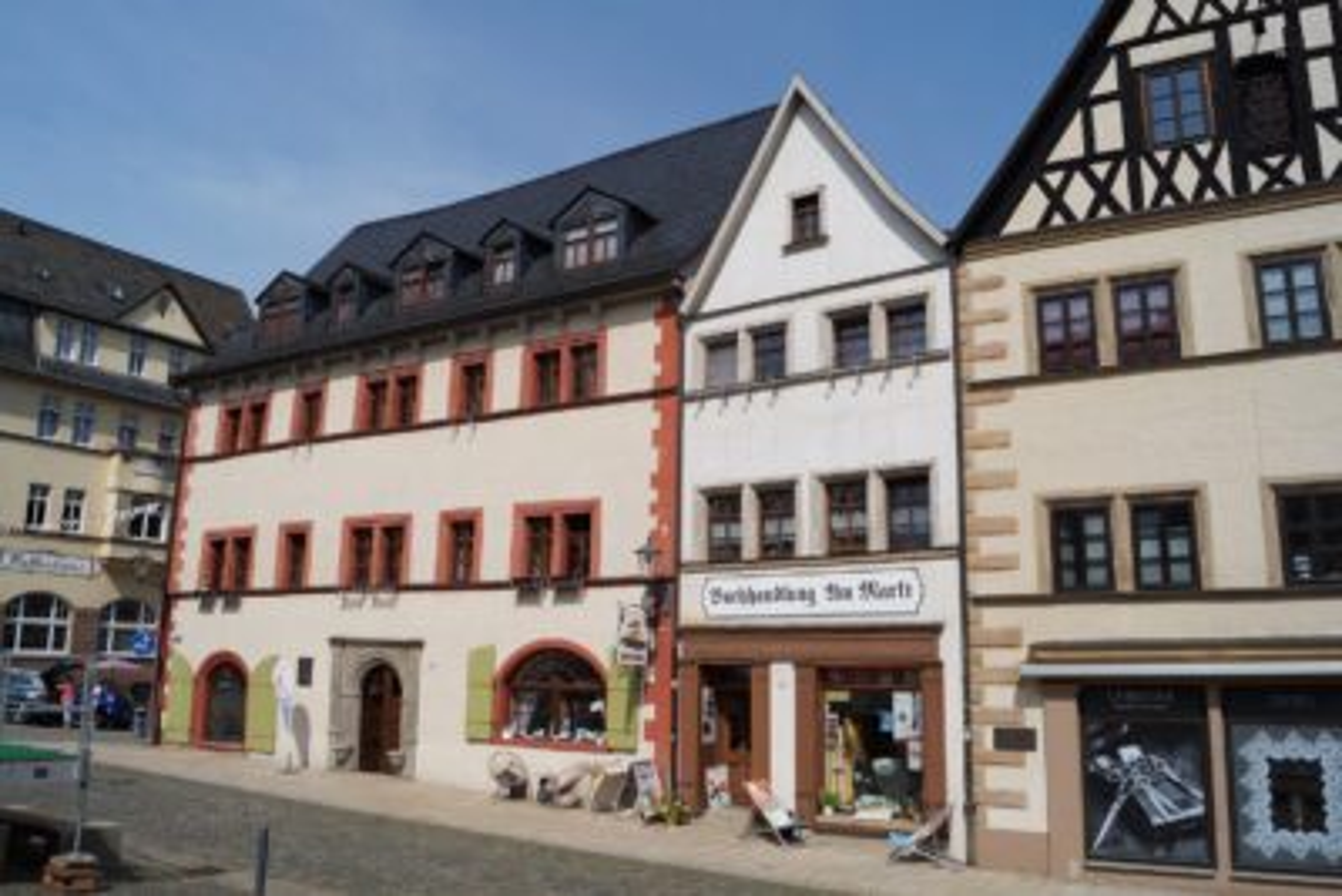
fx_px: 1007
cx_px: 671
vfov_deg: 48.0
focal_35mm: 27
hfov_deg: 67.4
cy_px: 448
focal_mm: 18
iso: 100
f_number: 8
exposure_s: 1/640
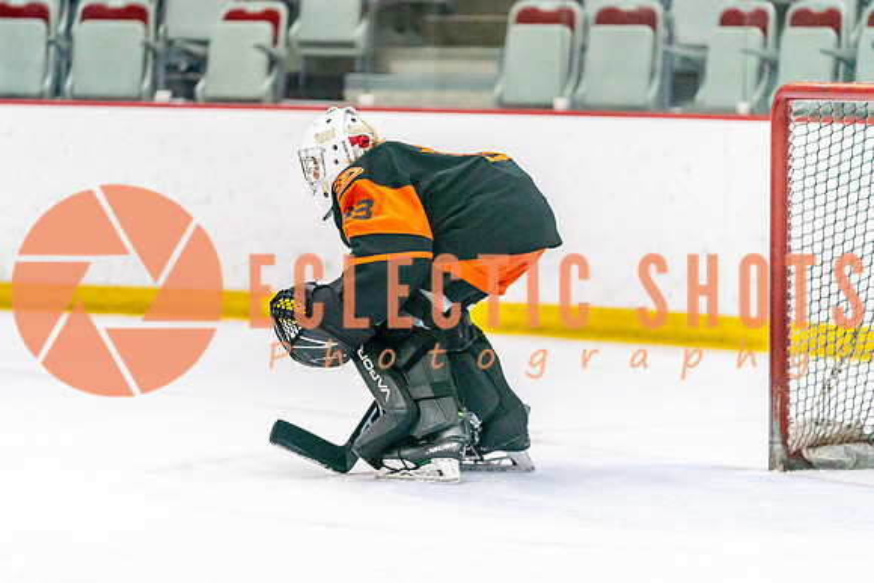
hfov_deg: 8.6
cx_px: 362
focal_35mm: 238
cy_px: 305
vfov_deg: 5.8
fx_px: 5787
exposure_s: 1/1250
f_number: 2.8
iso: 3200
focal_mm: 200
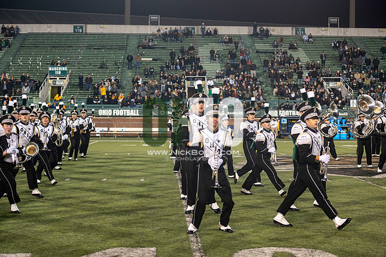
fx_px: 750
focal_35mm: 70
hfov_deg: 28.9
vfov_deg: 19.4
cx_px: 193
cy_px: 128
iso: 1000
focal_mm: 70
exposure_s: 1/500
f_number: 2.8
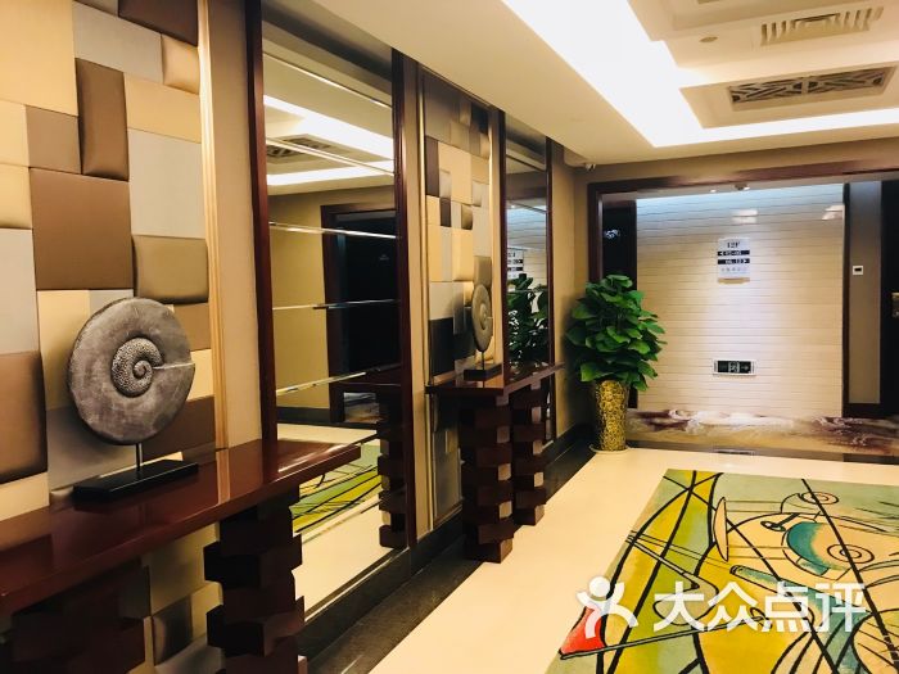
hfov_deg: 63.4
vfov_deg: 49.7
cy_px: 337
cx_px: 450
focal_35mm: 28
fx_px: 727
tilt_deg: -4.3
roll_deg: +0.8
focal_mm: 3.99
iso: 100
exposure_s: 1/17
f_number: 1.8
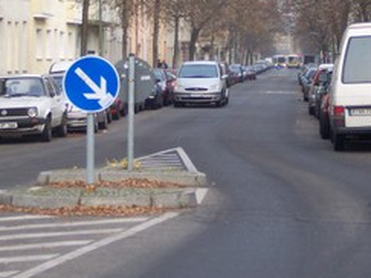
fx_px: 1768
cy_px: 39
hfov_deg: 12.0
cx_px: 260
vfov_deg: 9.0
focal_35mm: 165
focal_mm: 18.7
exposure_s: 1/180
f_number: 4.1
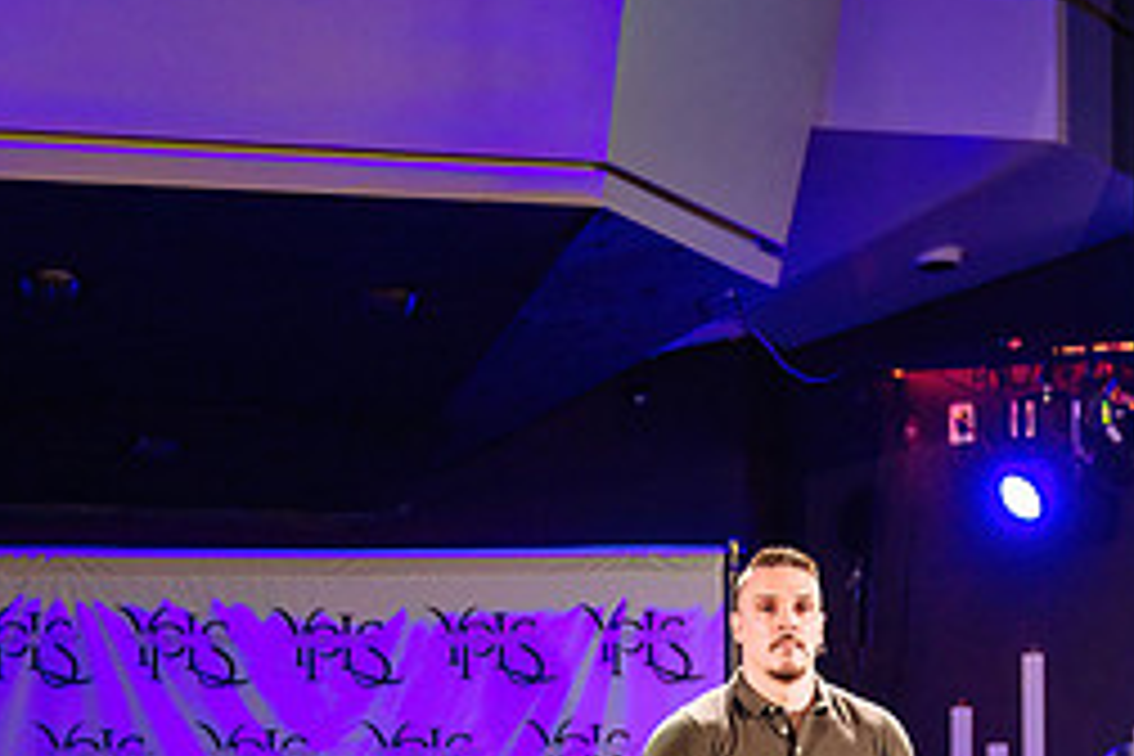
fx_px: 4819
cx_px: 1157
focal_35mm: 153
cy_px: 858
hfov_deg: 13.2
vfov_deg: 8.9
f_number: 2.8
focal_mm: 58
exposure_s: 1/250
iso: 1600
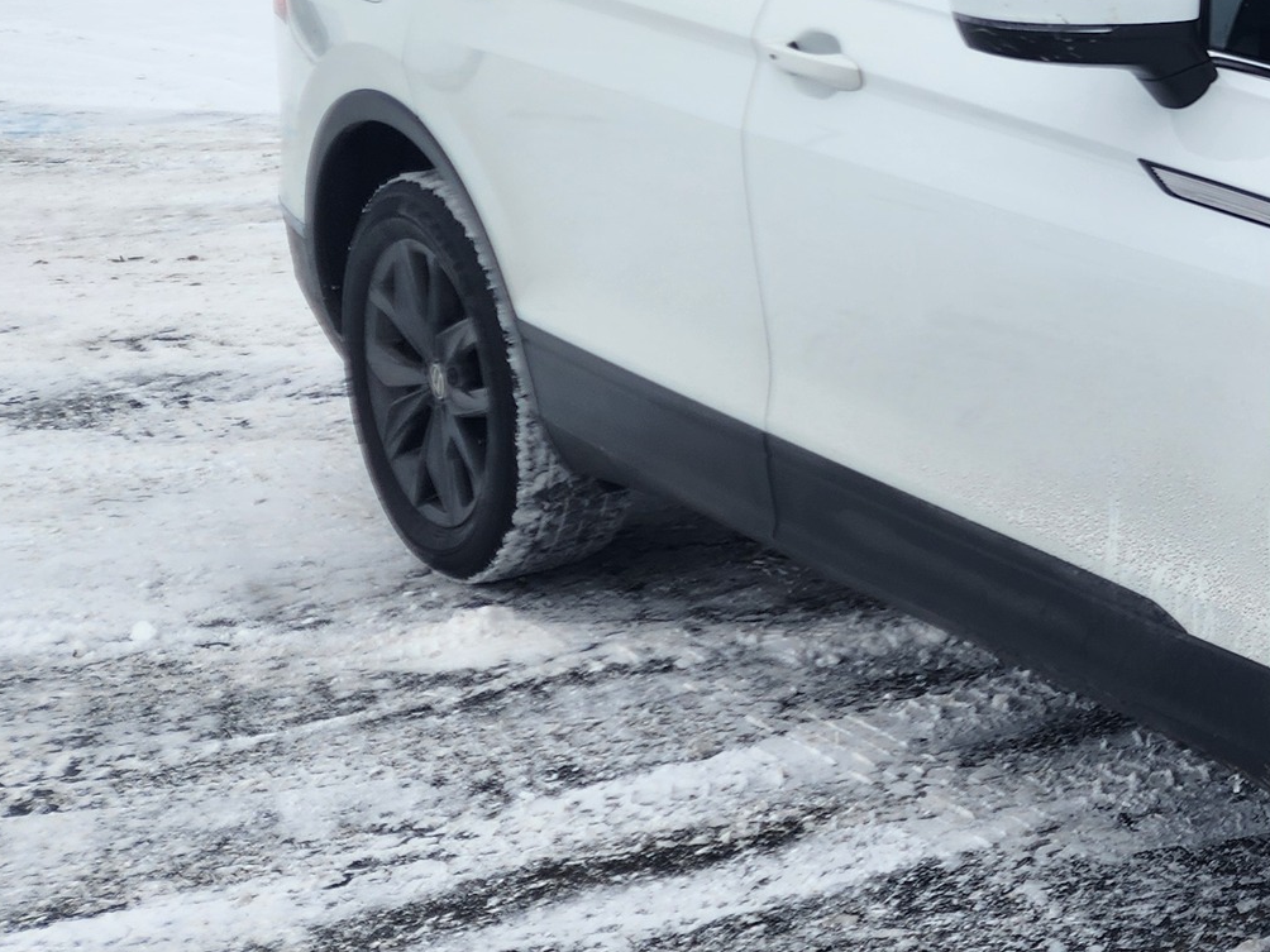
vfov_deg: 21.9
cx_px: 1667
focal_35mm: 66
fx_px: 2421
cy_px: 154
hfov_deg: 25.2
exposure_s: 1/690
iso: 12
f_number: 1.8
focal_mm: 6.4
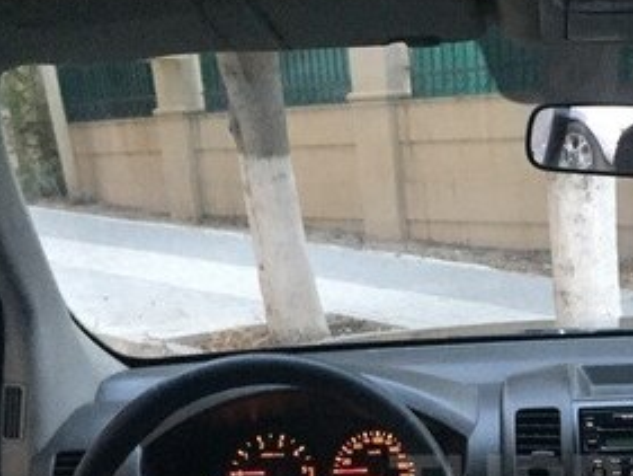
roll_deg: +1.0
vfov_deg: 20.8
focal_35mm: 68
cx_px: 619
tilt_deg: -16.2
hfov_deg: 27.1
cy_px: 488
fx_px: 1244
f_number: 2.2
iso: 320
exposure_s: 1/17
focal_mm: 4.15
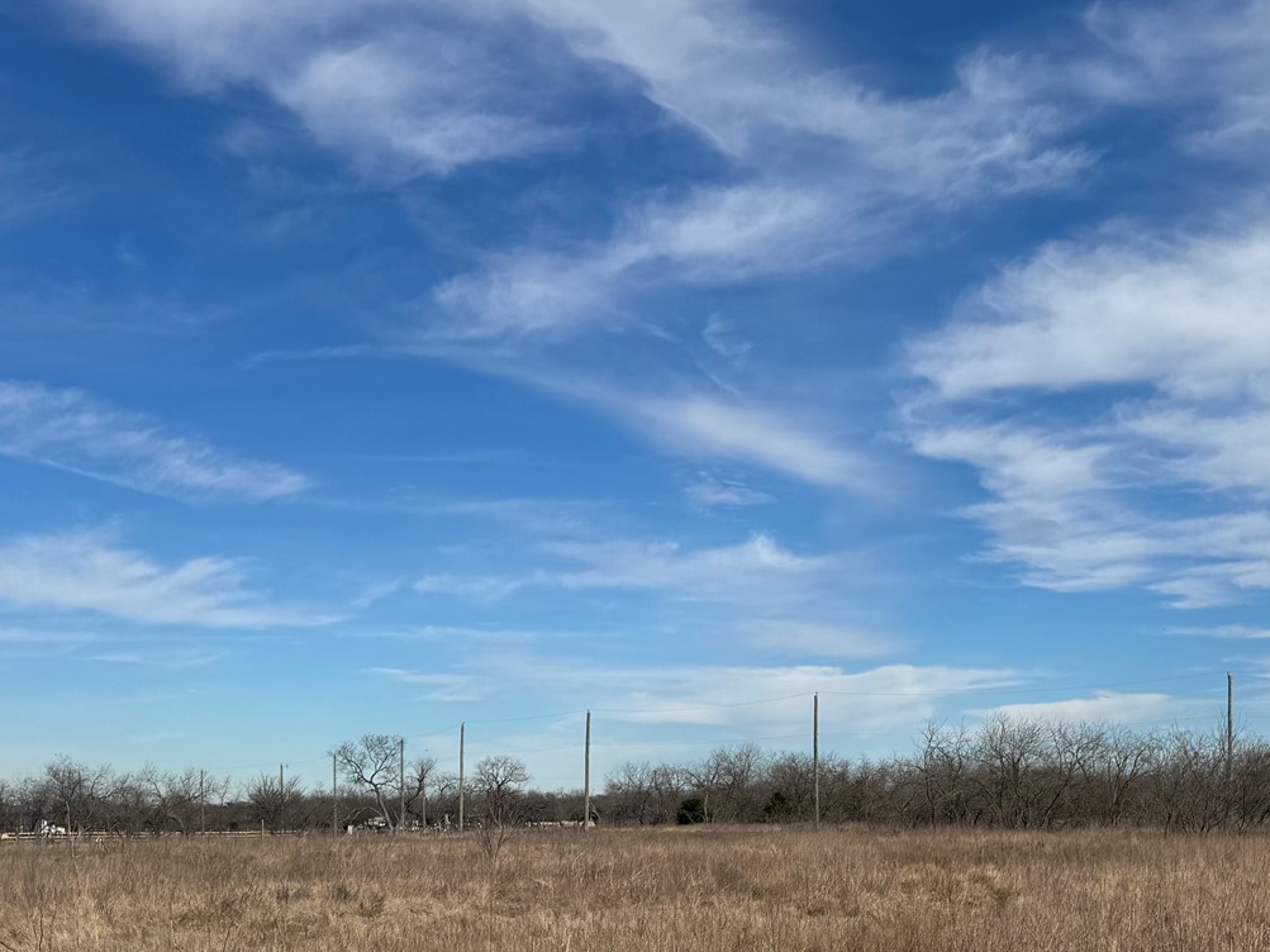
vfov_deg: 28.9
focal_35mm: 49
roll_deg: +0.9
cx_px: 952
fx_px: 1798
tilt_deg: +1.3
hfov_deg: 37.9
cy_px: 780
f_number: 1.78
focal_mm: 6.76
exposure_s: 1/7092
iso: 80
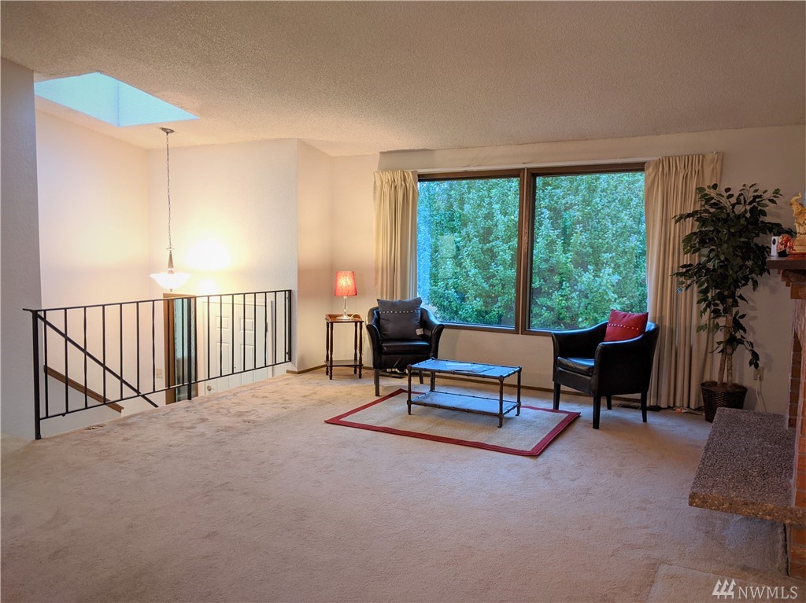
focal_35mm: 27
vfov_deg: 51.3
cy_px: 302
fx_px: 628
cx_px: 403
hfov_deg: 65.3
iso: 96
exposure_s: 1/24
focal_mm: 4.44
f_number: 1.8
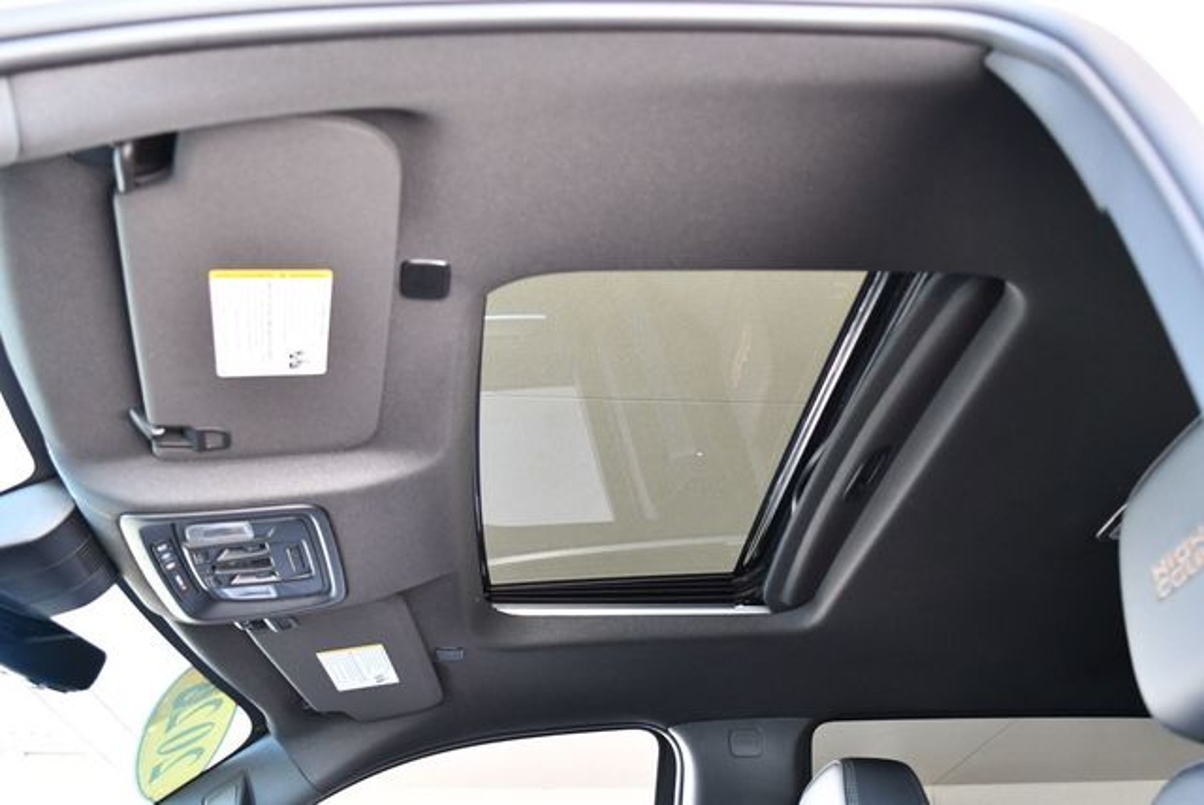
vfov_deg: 36.9
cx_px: 602
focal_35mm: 36
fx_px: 1205
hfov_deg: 53.1
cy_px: 402
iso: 1250
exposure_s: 1/125
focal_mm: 18
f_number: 3.5
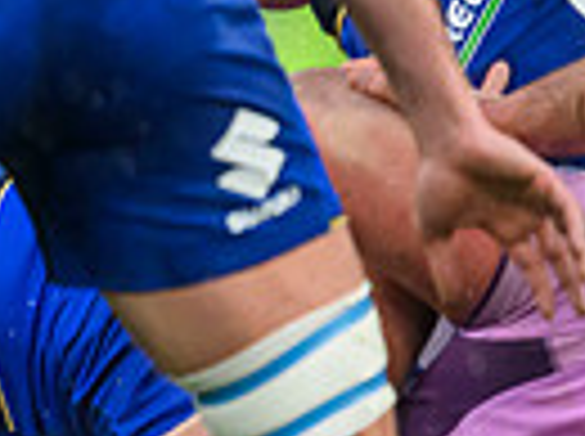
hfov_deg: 0.8
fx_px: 40619
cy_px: 236
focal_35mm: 2408
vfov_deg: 0.6
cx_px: -684
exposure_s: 1/2000
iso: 5000
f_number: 4
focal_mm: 560
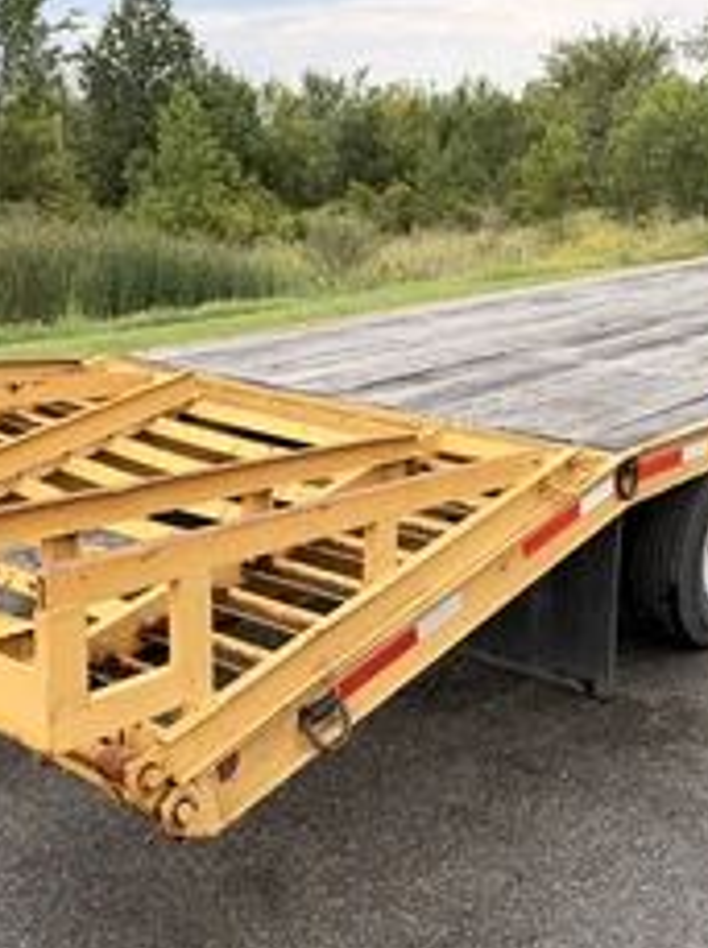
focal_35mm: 42
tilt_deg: -15.7
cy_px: 538
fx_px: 1149
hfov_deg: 34.2
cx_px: 406
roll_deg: +2.1
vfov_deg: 44.7
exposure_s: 1/1292
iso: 80
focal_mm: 6.76
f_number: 1.78
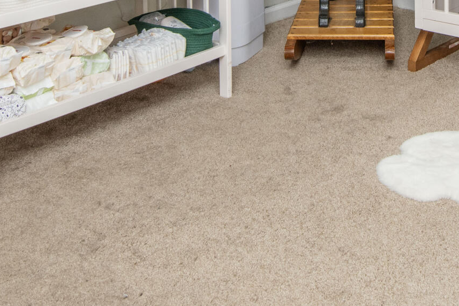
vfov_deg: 20.3
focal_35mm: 56
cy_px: -168
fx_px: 714
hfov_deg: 34.6
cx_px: 363
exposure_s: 1/60
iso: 400
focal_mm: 16
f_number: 10
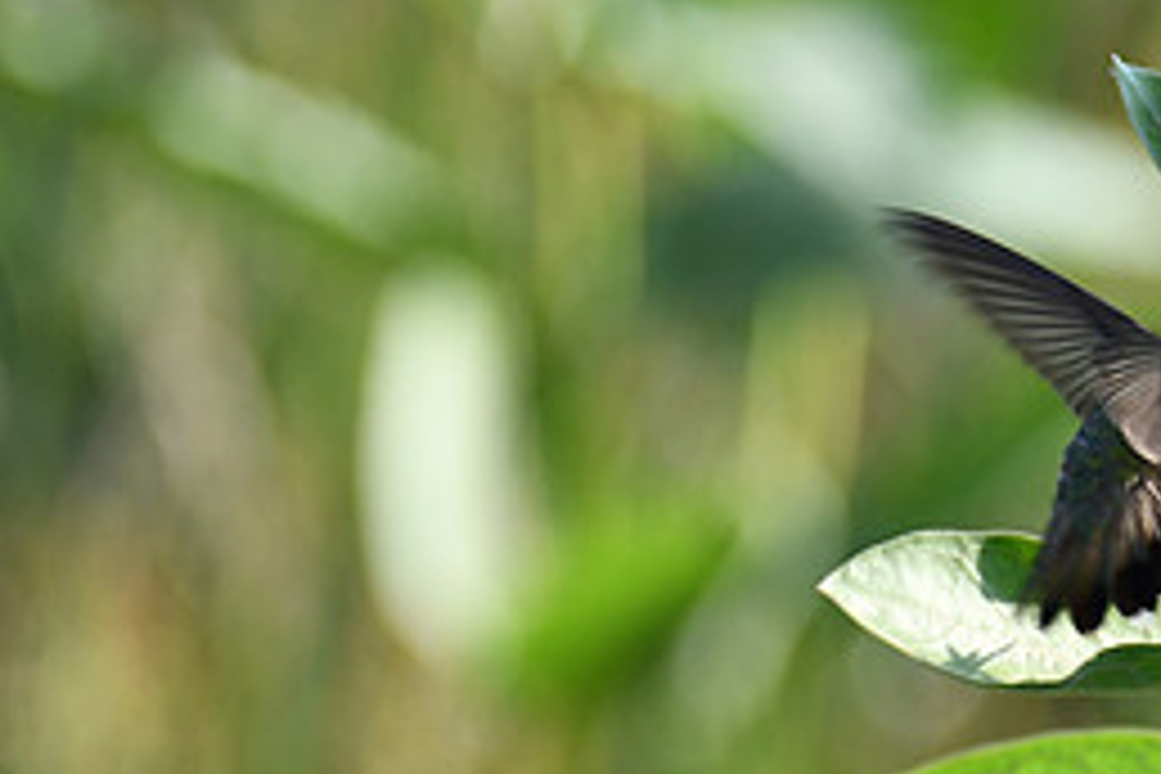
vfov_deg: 1.5
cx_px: 958
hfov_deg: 2.3
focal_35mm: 909
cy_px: 452
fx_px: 29313
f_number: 5.6
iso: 400
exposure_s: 1/500
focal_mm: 270
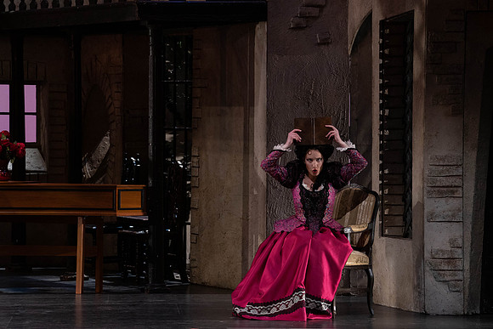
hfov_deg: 10.3
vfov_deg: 6.9
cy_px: 164
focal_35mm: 200
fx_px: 2739
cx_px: 246
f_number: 8
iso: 3200
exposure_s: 1/250
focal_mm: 200
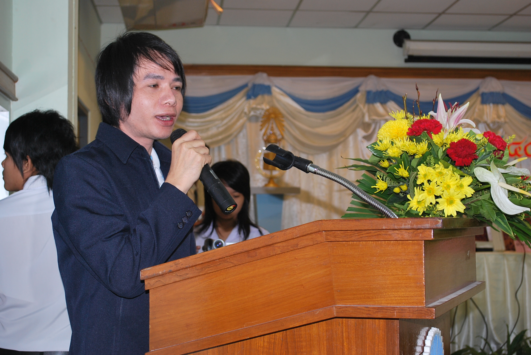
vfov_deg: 22.7
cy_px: 178
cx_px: 266
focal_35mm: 60
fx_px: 886
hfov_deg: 33.4
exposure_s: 1/13
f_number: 5.6
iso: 200
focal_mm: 40
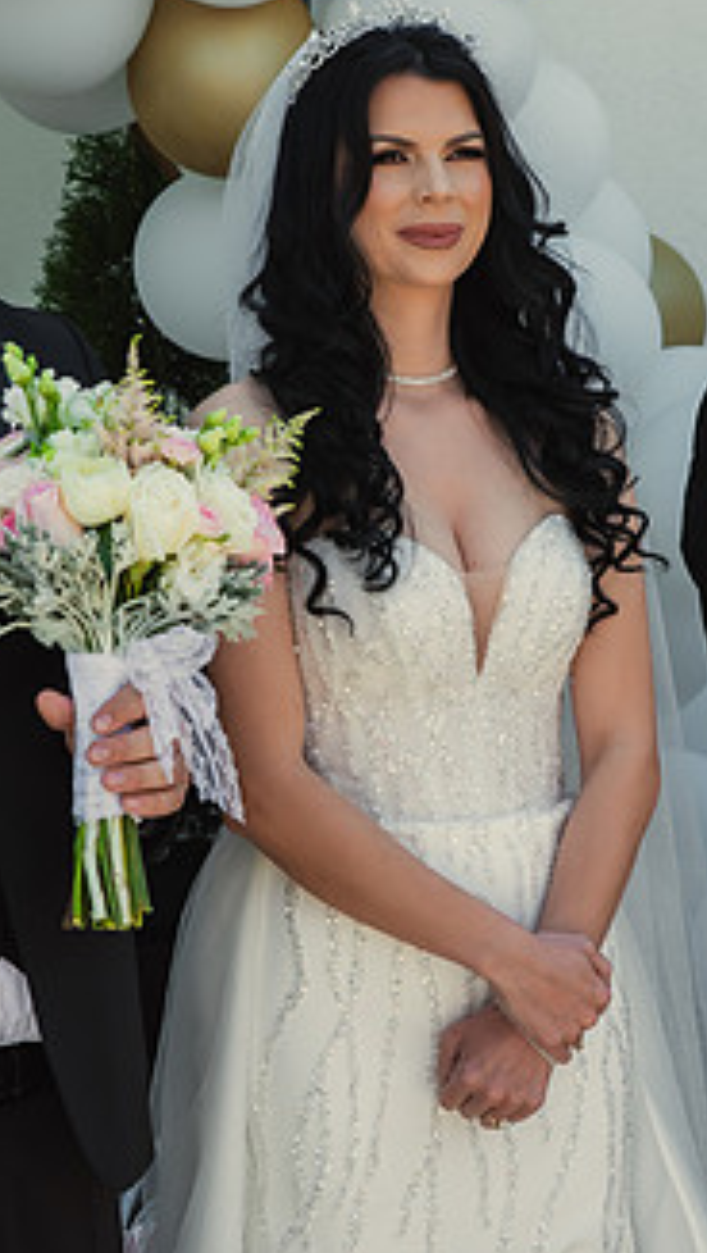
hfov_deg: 9.3
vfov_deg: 16.4
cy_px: 535
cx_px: 419
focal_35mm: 131
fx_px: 4355
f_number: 5
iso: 200
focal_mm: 62
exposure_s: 1/400
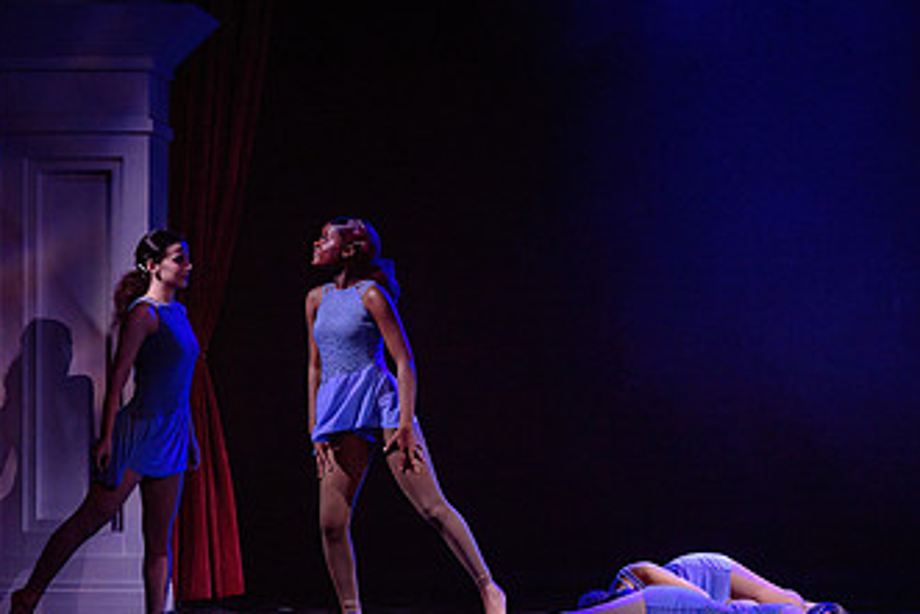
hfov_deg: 13.7
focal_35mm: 149
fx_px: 3809
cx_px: 750
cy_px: 351
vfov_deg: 9.2
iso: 1600
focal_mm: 85
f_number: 2.8
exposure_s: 1/200
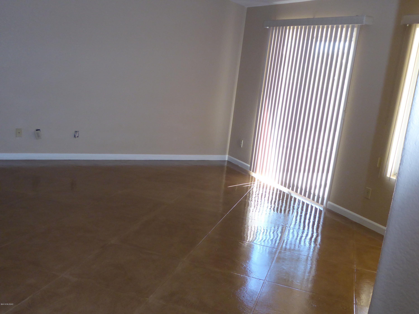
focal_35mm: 35
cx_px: 210
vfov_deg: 40.7
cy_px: 157
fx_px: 424
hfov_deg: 52.6
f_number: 3.7
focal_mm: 6.3
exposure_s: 1/60
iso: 400
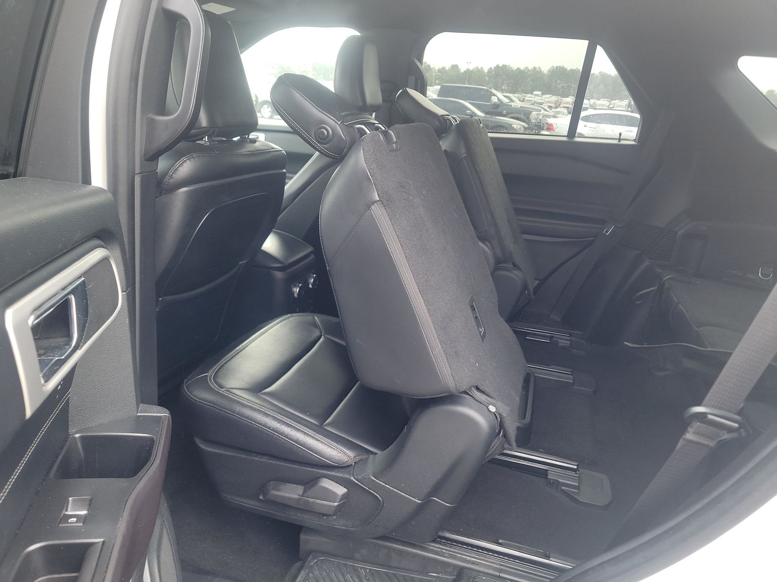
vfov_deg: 56.8
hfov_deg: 71.6
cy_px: 291
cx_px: 388
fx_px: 539
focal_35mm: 24
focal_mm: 6.7
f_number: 1.8
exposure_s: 1/59
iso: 132
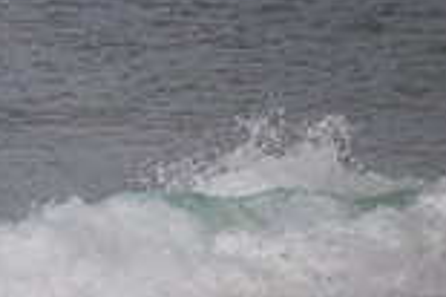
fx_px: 37065
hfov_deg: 0.7
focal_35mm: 2995
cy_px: 281
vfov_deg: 0.5
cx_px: -377
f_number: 11
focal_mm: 800
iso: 12800
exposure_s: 1/1250
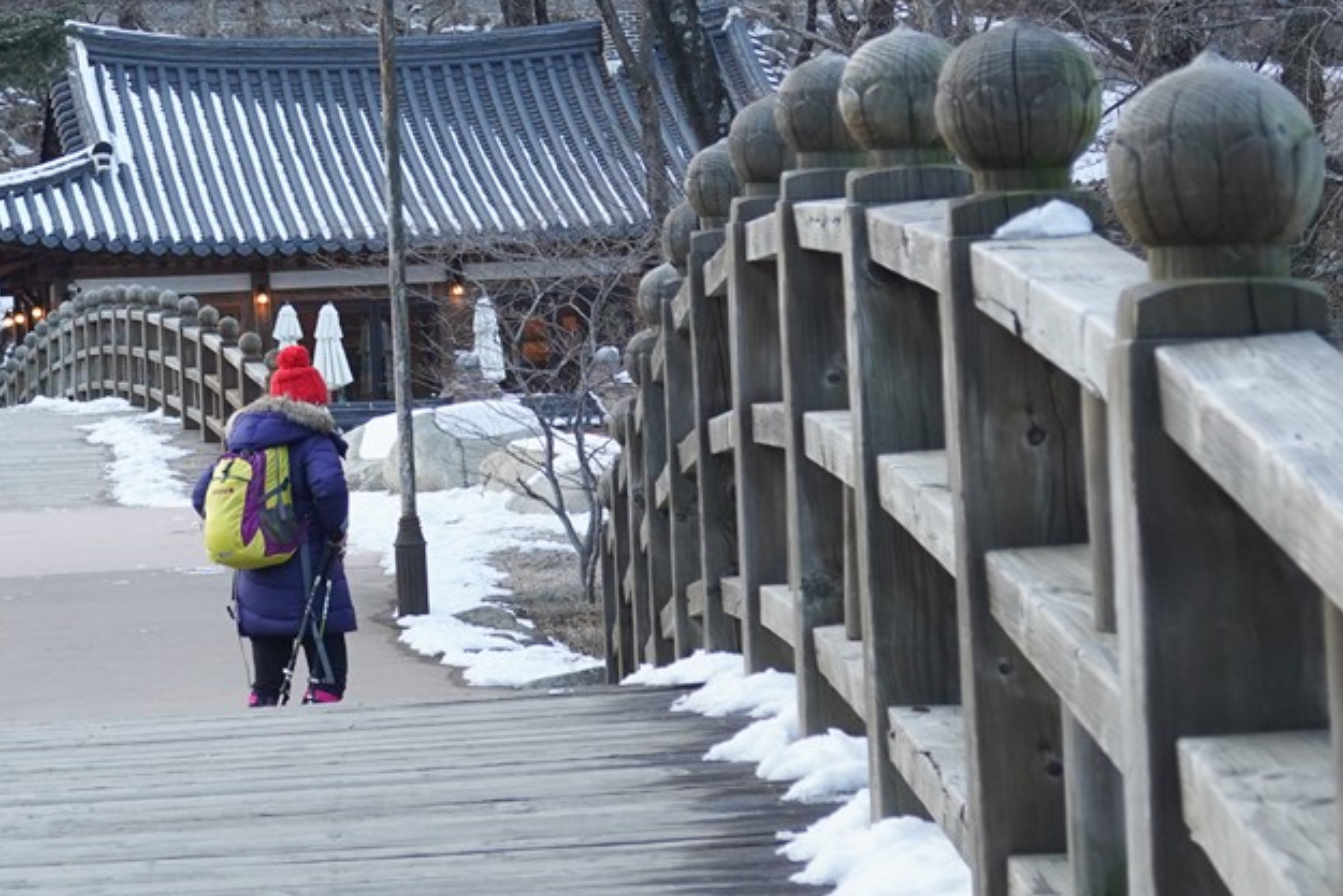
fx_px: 5970
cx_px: -138
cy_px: -17
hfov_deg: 12.6
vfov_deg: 8.5
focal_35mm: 160
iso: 500
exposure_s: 1/100
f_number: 8
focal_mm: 50
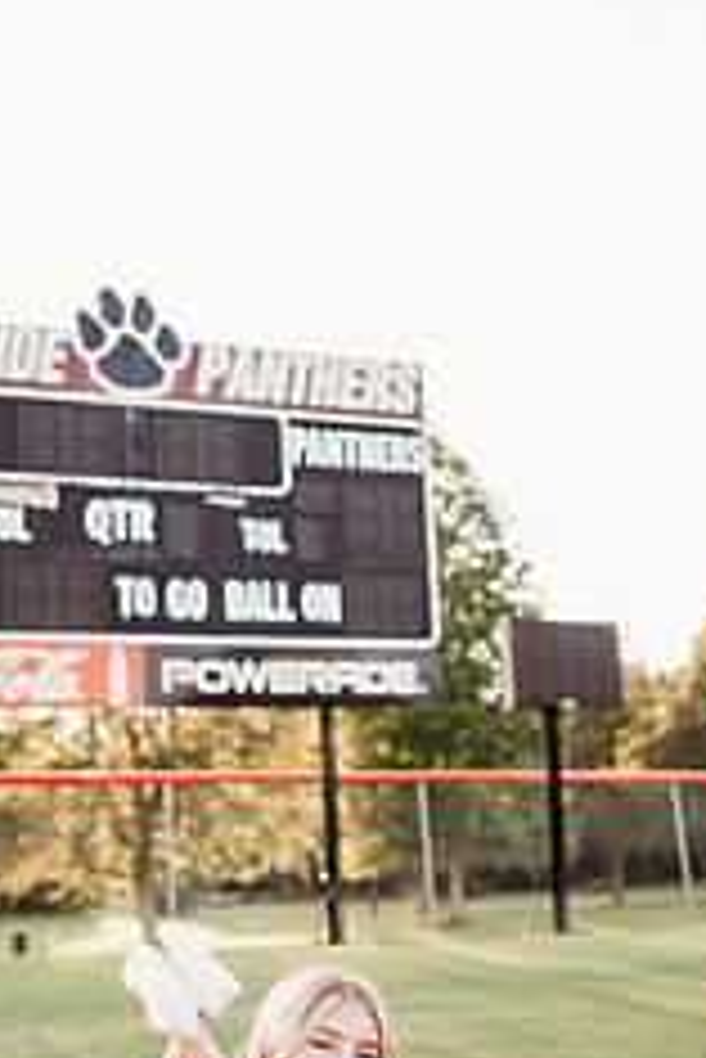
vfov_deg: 42.2
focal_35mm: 46
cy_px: 698
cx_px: 225
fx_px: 1351
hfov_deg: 29.1
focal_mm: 24
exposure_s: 1/500
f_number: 2
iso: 125
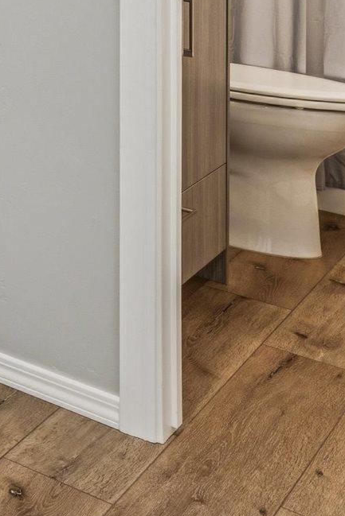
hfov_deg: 11.5
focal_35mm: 75
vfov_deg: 23.4
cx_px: -658
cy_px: -188
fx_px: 1074
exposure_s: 1/6
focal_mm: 15.8
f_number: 13
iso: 400
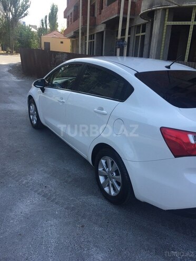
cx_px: 98
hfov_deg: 48.2
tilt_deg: -17.6
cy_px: 130
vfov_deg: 61.7
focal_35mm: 29
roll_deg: -2.6
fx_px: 219
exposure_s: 1/1014
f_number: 2.2
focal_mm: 4.15
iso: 32
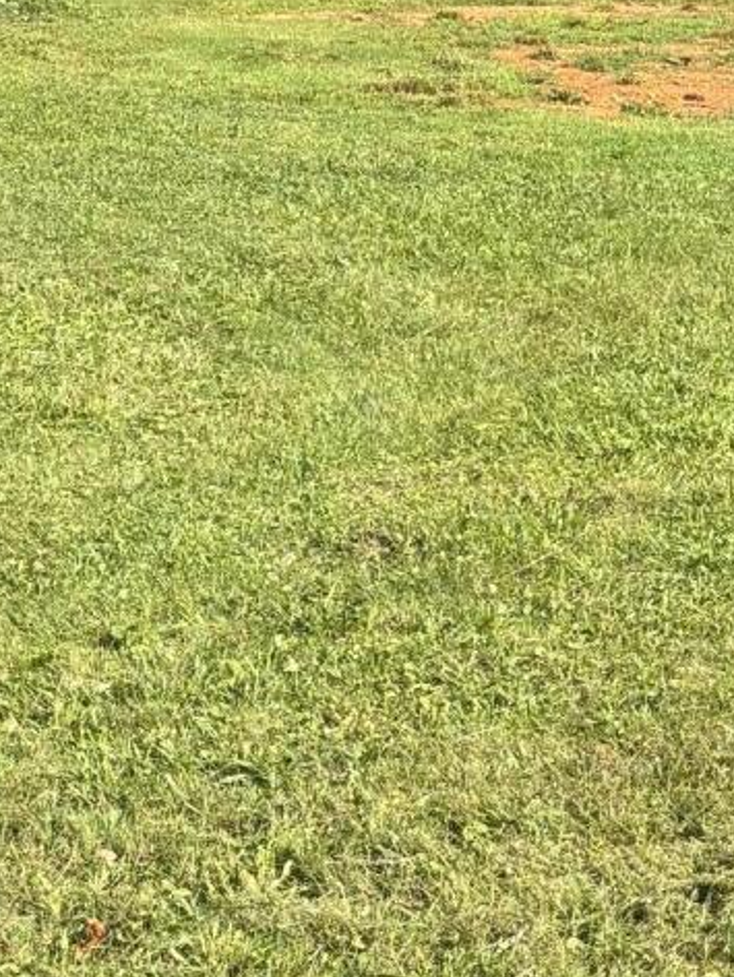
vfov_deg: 17.9
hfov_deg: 13.0
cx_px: 974
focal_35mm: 110
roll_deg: -4.9
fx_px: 3109
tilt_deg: -11.2
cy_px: 572
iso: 50
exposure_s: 1/1220
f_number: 1.6
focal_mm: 5.96
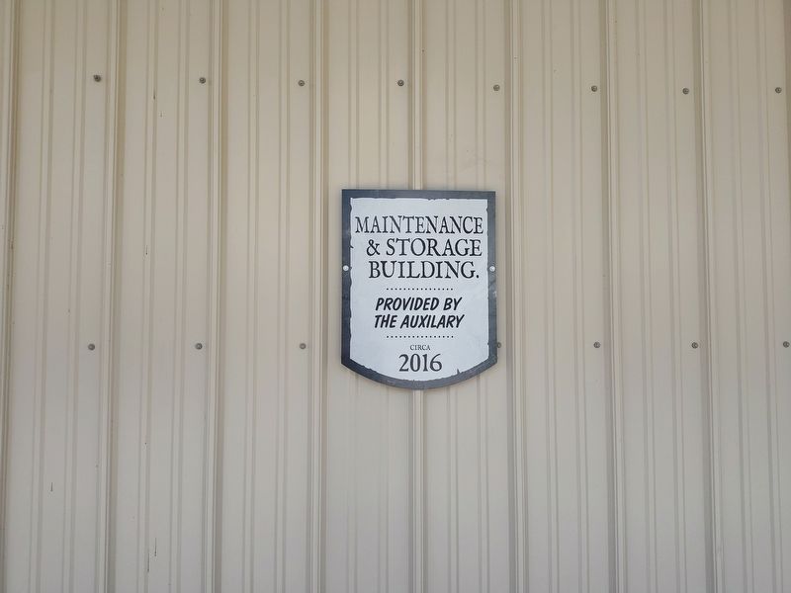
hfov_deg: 73.9
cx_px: 396
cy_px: 296
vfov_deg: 58.9
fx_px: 526
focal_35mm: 23
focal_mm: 5.56
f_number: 1.8
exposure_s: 1/823
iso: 100
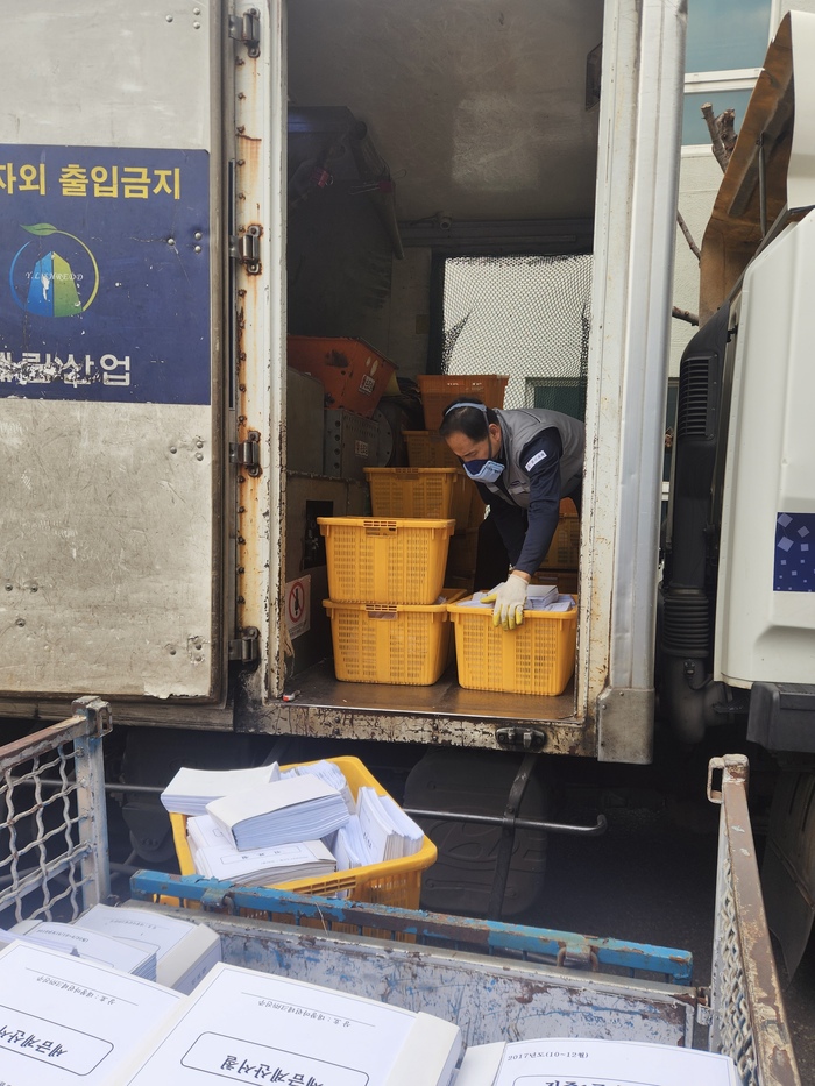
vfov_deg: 73.9
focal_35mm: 23
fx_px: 722
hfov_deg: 58.9
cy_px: 543
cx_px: 408
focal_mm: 5.4
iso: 20
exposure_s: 1/229
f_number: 1.8
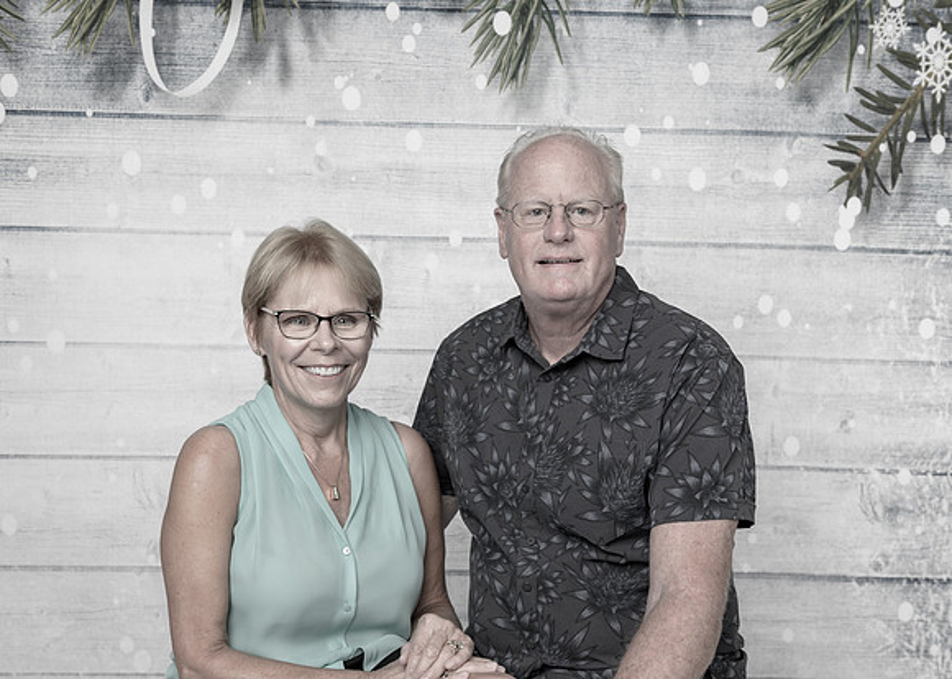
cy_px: 340
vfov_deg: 30.5
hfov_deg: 41.8
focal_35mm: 46
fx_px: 1246
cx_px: 479
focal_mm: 44
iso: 400
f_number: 10
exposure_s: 1/125
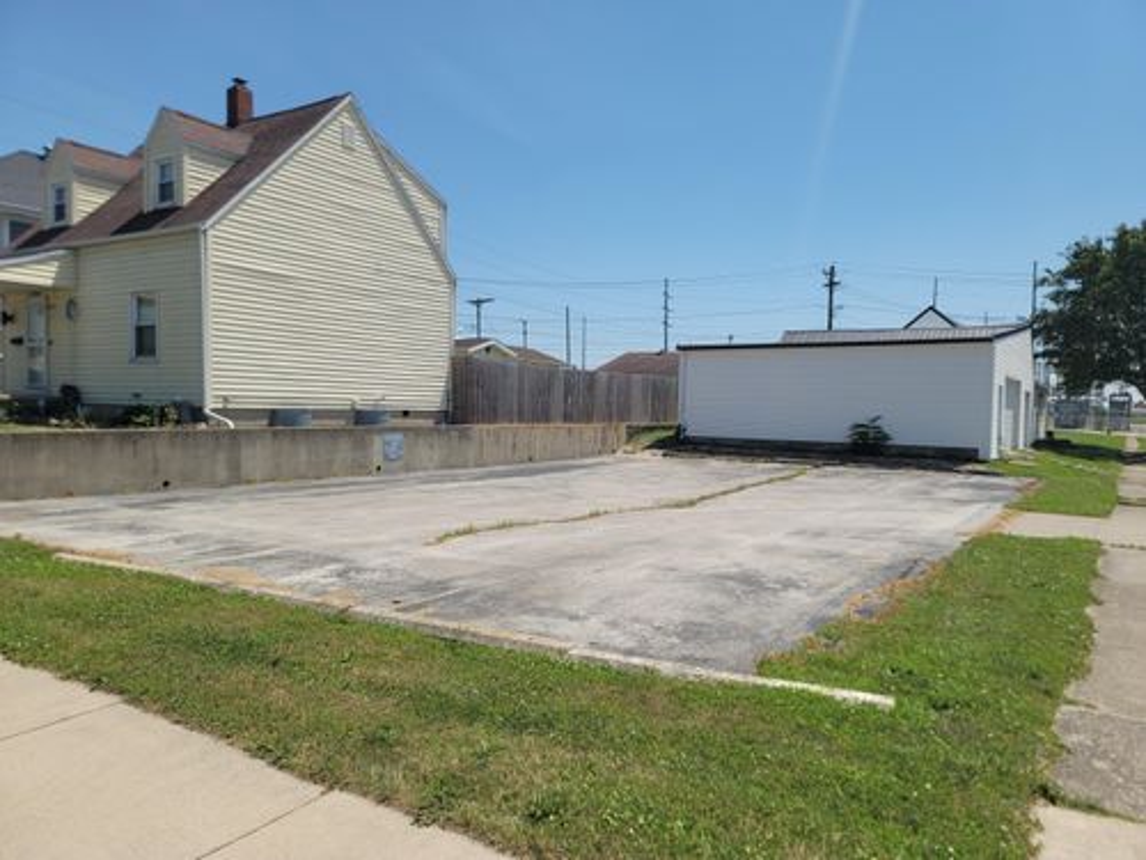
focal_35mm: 25
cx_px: 573
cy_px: 430
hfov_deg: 69.4
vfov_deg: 54.9
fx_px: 828
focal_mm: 7
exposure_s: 1/1179
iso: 20
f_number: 1.8
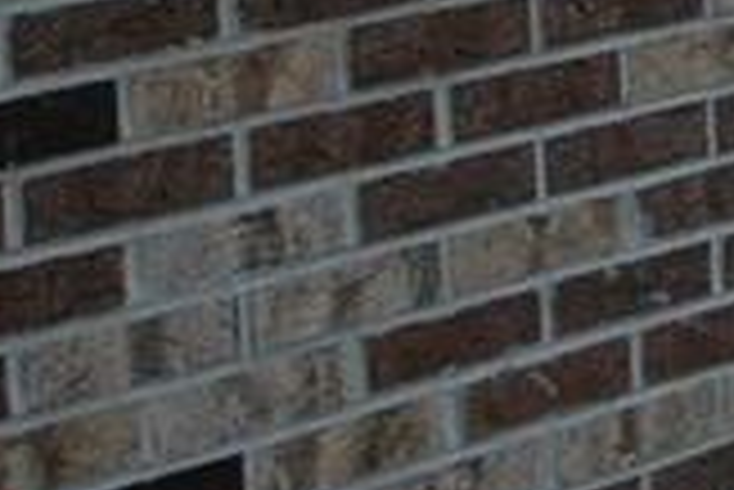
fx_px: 3836
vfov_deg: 7.1
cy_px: -503
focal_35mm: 188
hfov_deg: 9.6
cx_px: 1788
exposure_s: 1/160
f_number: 6.3
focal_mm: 20
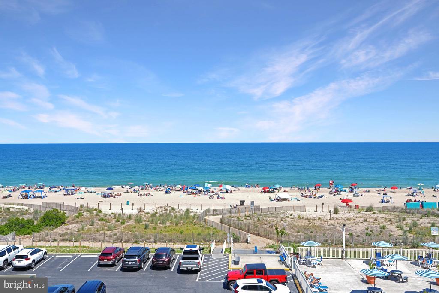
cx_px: 220
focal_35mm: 35
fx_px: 427
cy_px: 146
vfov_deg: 37.9
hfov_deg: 54.4
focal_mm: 35
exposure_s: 1/200
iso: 64
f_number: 6.3
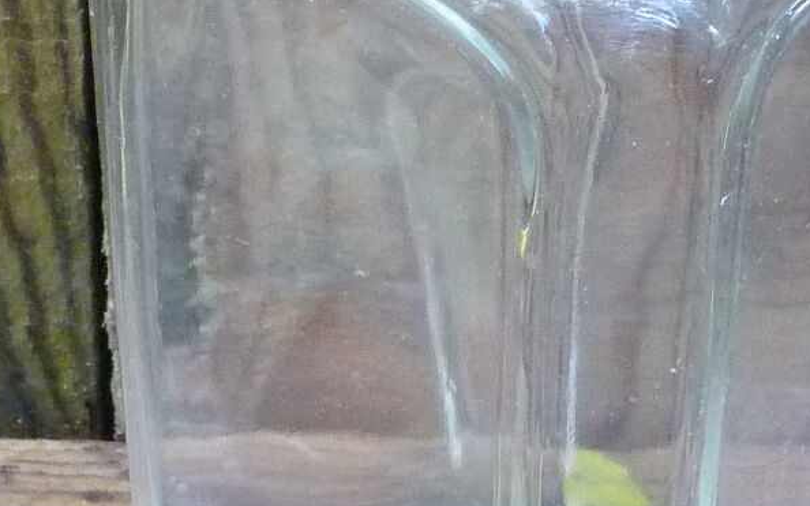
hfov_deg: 10.9
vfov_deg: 6.8
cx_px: 620
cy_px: 18
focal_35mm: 192
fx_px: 4238
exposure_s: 1/60
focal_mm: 7.6
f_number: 3.2
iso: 400
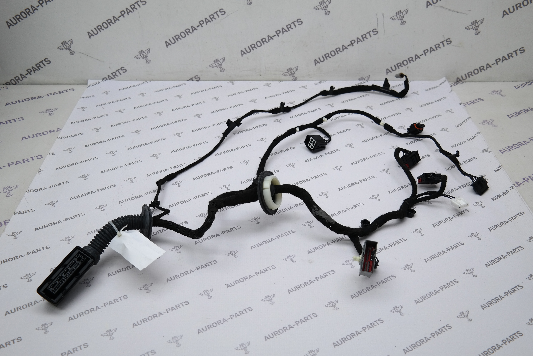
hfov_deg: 53.1
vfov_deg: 36.9
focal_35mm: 36
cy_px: 178
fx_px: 533
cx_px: 266
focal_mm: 24
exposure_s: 1/100
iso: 100
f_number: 4
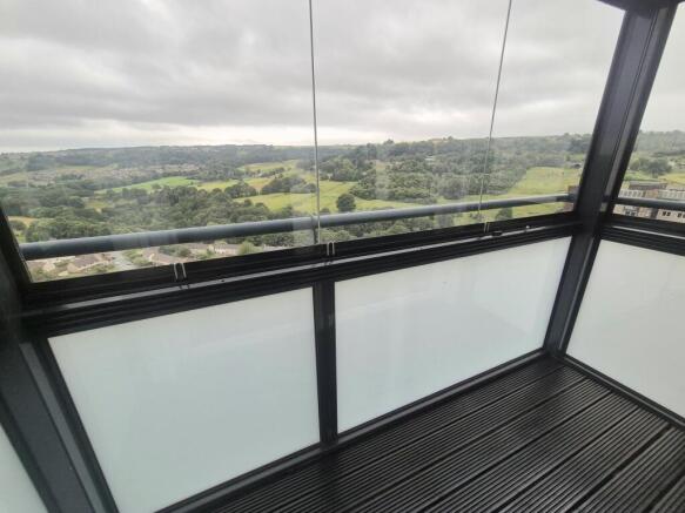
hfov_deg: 106.2
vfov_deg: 89.9
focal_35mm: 13
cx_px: 342
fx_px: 257
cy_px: 256
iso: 125
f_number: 2.2
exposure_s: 1/2000
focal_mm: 2.2
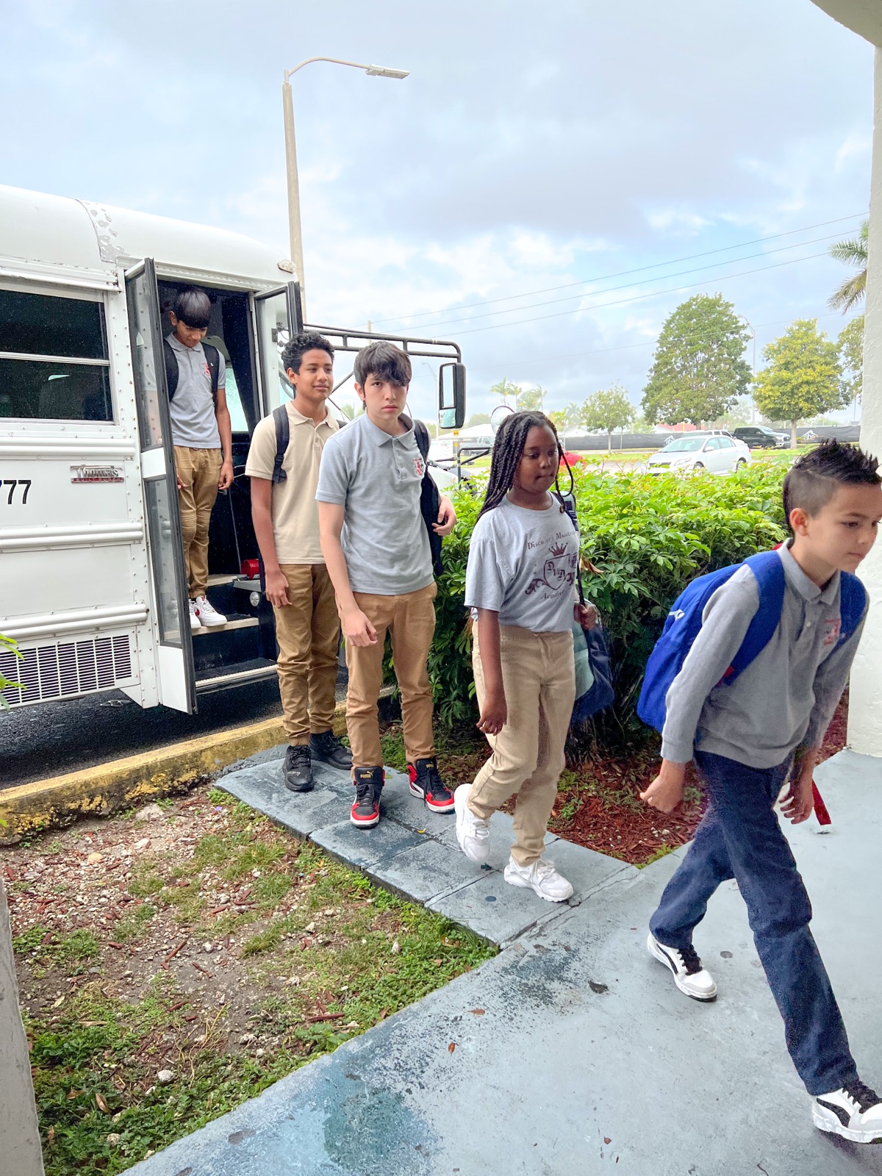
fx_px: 883
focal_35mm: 26
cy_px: 588
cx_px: 441
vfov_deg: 67.3
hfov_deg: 53.1
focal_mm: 5.7
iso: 50
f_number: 1.5
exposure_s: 1/1600
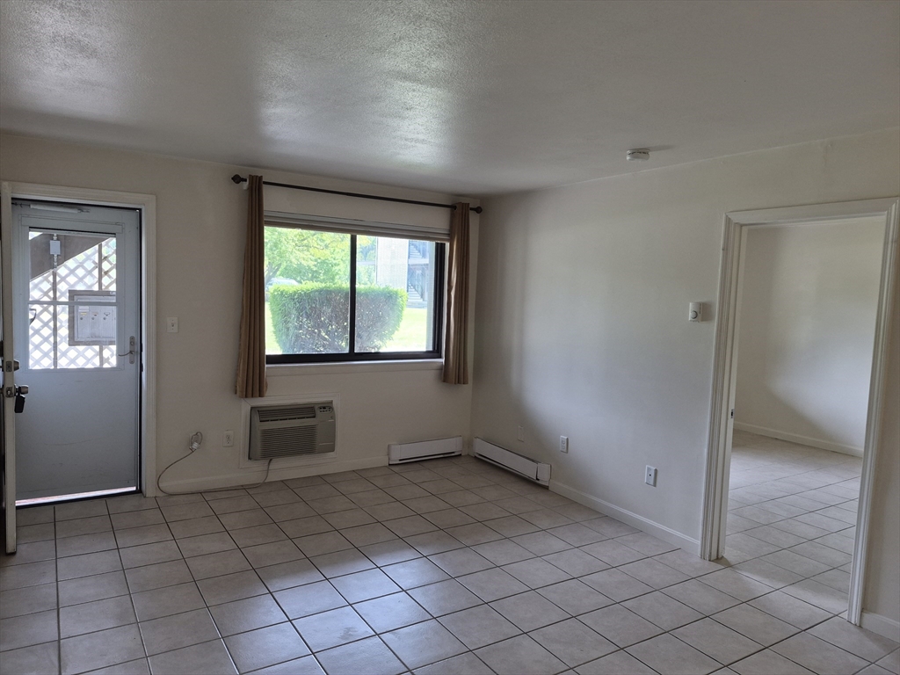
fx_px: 598
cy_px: 338
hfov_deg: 73.9
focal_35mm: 23
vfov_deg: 58.9
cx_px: 450
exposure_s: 1/120
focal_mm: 5.4
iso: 100
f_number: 1.8
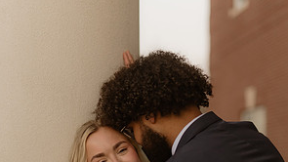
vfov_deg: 14.7
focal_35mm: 80
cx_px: 144
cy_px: 186
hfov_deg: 26.5
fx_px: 611
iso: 250
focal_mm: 50
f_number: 1.4
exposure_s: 1/250
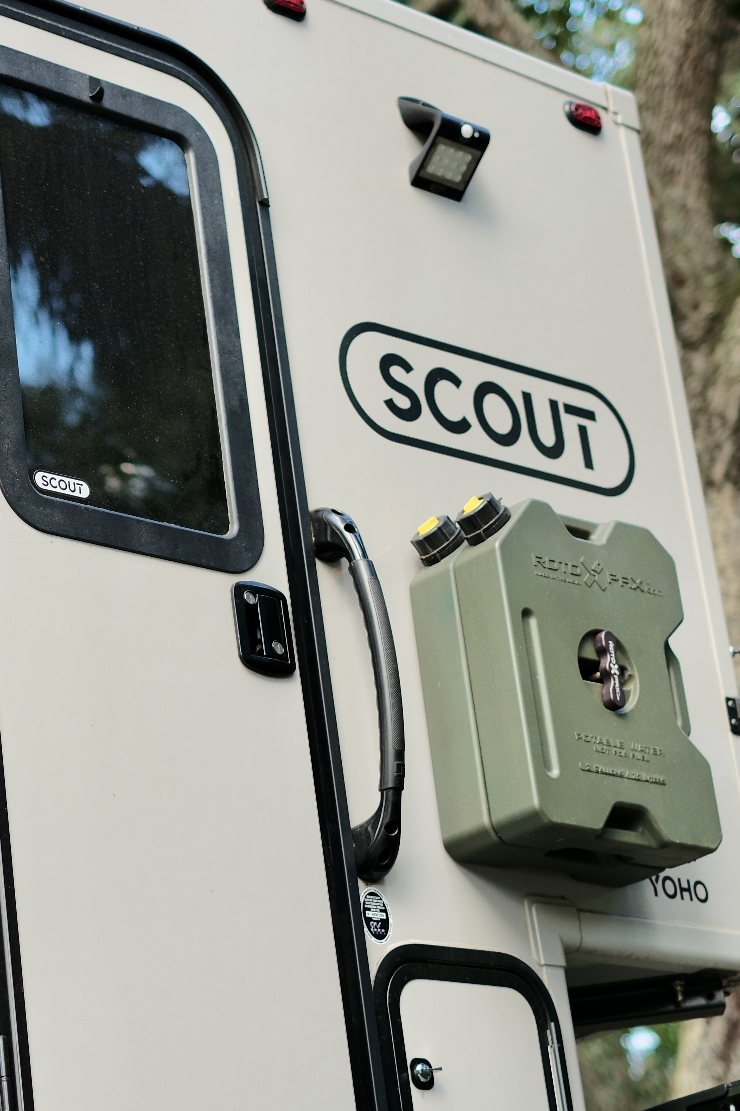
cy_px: 608
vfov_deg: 21.2
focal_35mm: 96
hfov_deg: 14.2
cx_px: 256
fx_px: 2960
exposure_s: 1/170
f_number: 1.8
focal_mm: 35
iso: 250
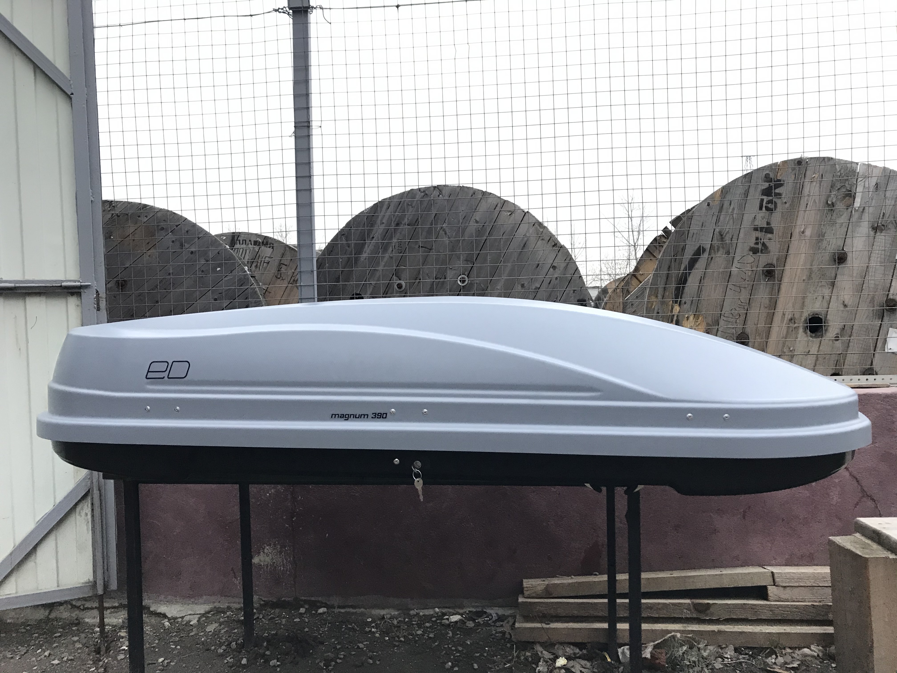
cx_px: 448
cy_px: 336
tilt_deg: -1.3
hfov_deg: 63.4
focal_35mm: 28
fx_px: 726
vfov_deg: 49.7
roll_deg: +2.0
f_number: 1.8
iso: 40
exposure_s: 1/25
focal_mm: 3.99
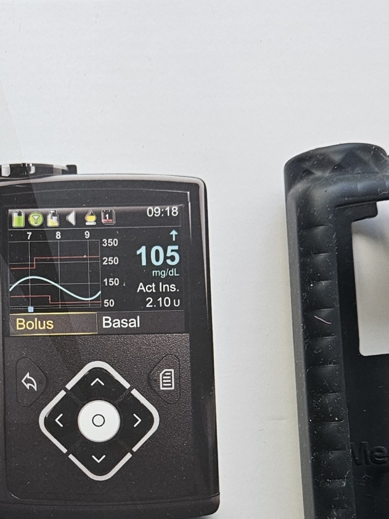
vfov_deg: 27.3
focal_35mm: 70
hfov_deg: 20.7
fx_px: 1049
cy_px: 399
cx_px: 51
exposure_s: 1/100
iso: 125
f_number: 1.8
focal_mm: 5.4
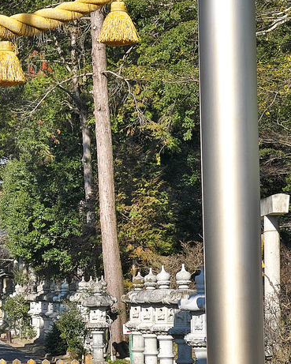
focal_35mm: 171
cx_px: -166
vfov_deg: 11.3
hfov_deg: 8.8
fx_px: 1840
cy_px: 114
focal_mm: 42
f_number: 10
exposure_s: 1/500
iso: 125
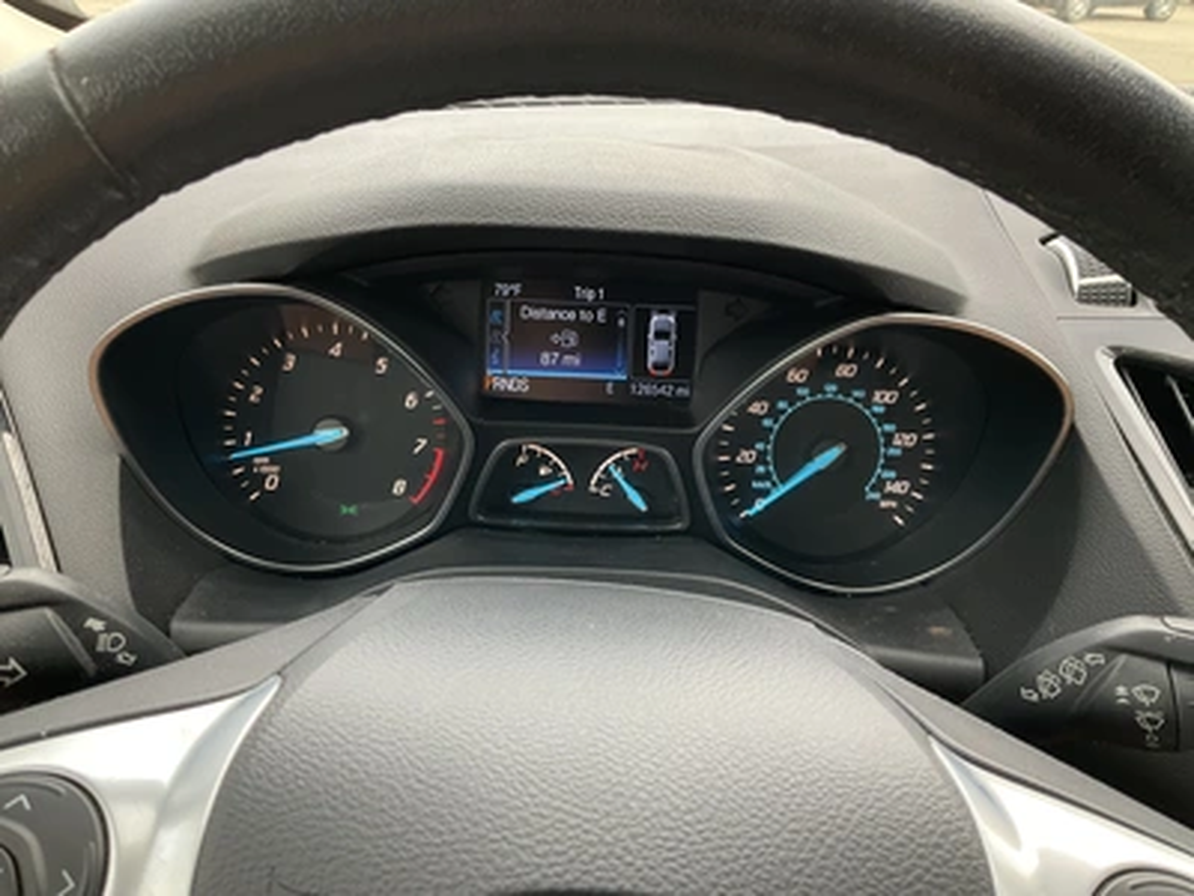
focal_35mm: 29
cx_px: 597
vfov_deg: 48.2
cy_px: 448
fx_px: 1000
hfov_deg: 61.7
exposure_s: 1/122
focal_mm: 3
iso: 40
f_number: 1.8
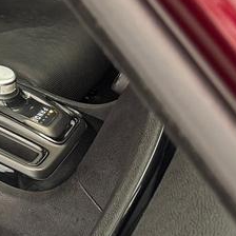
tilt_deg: -29.9
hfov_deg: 11.8
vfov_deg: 14.3
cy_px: 27
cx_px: -326
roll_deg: -2.5
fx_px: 933
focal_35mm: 121
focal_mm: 6.76
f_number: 1.78
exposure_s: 1/60
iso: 400
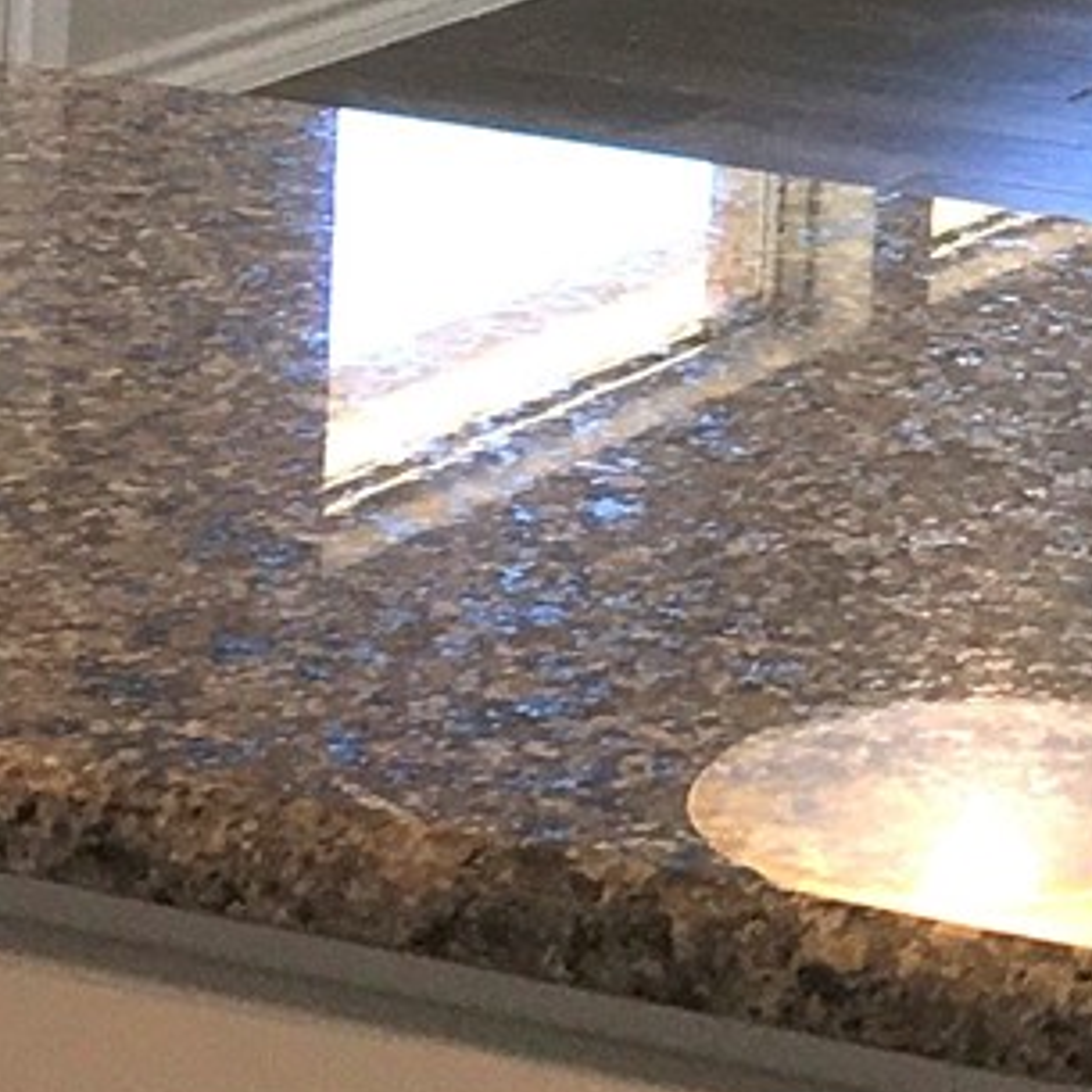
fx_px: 6139
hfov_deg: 9.8
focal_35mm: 172
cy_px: -924
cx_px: 1658
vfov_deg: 9.6
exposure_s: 1/60
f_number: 2.2
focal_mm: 4.15
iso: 25
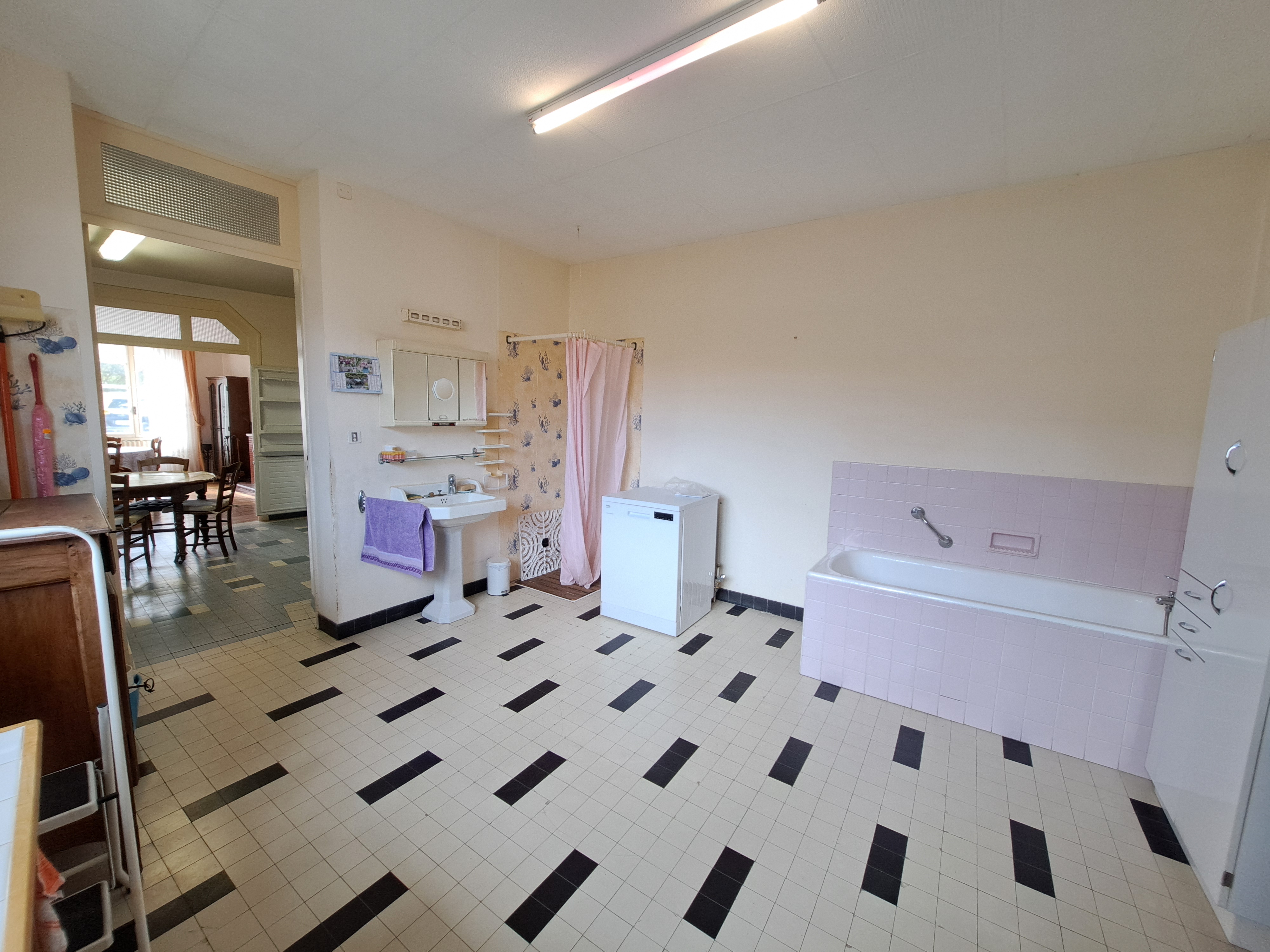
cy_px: 476
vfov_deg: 89.9
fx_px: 477
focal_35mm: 13
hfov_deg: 106.2
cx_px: 635
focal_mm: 1.74
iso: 100
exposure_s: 1/50
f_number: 2.2
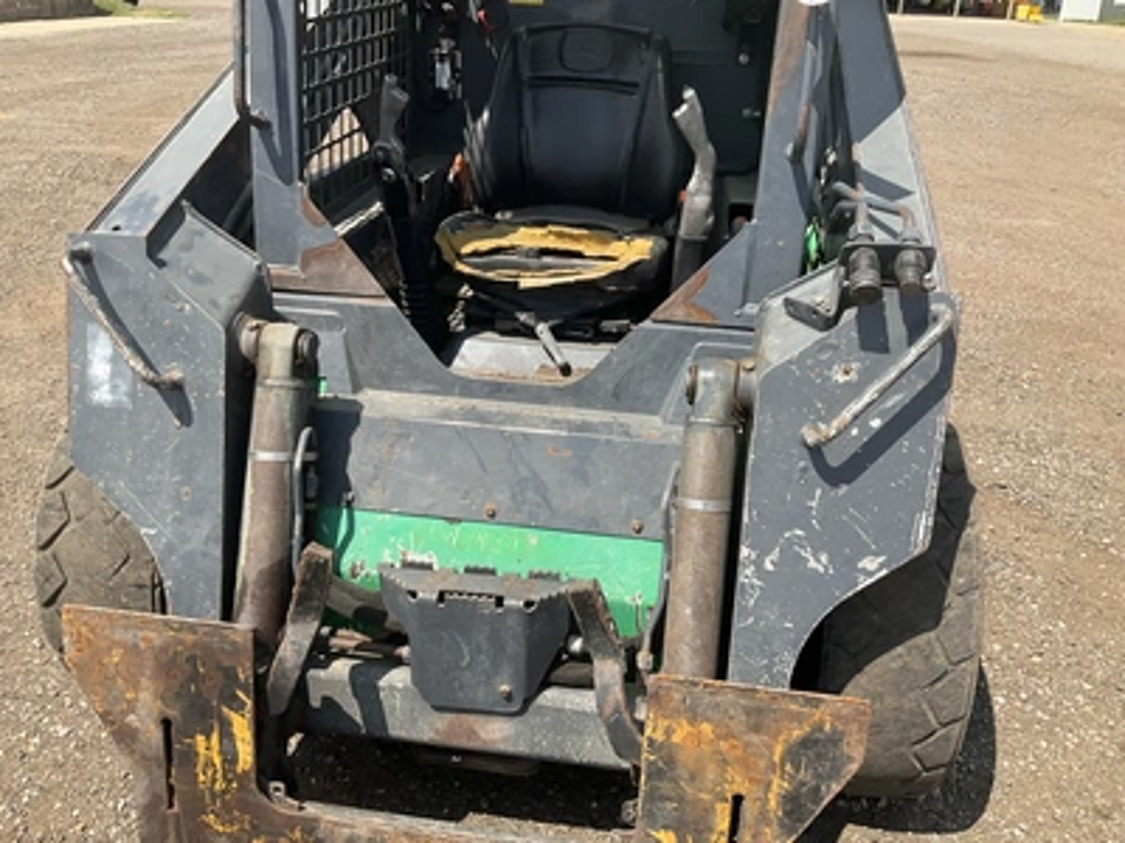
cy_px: 422
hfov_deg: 61.7
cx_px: 562
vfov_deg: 48.2
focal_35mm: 29
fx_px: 942
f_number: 1.8
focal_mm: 3
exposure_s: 1/1250
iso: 25
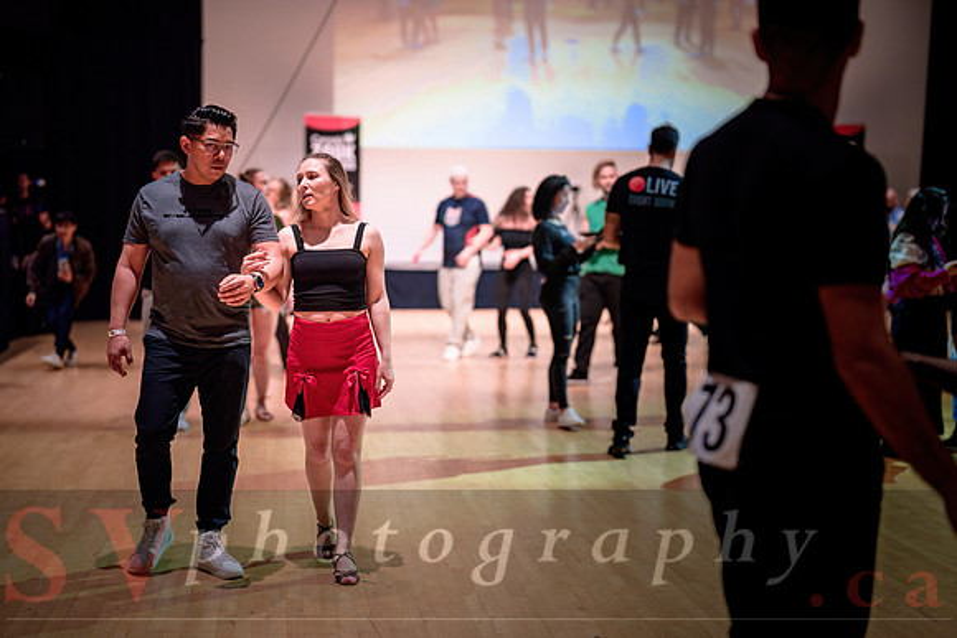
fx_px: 1527
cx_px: 478
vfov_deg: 23.6
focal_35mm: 57
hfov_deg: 34.8
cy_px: 366
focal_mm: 50
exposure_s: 1/250
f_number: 1.4
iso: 1250
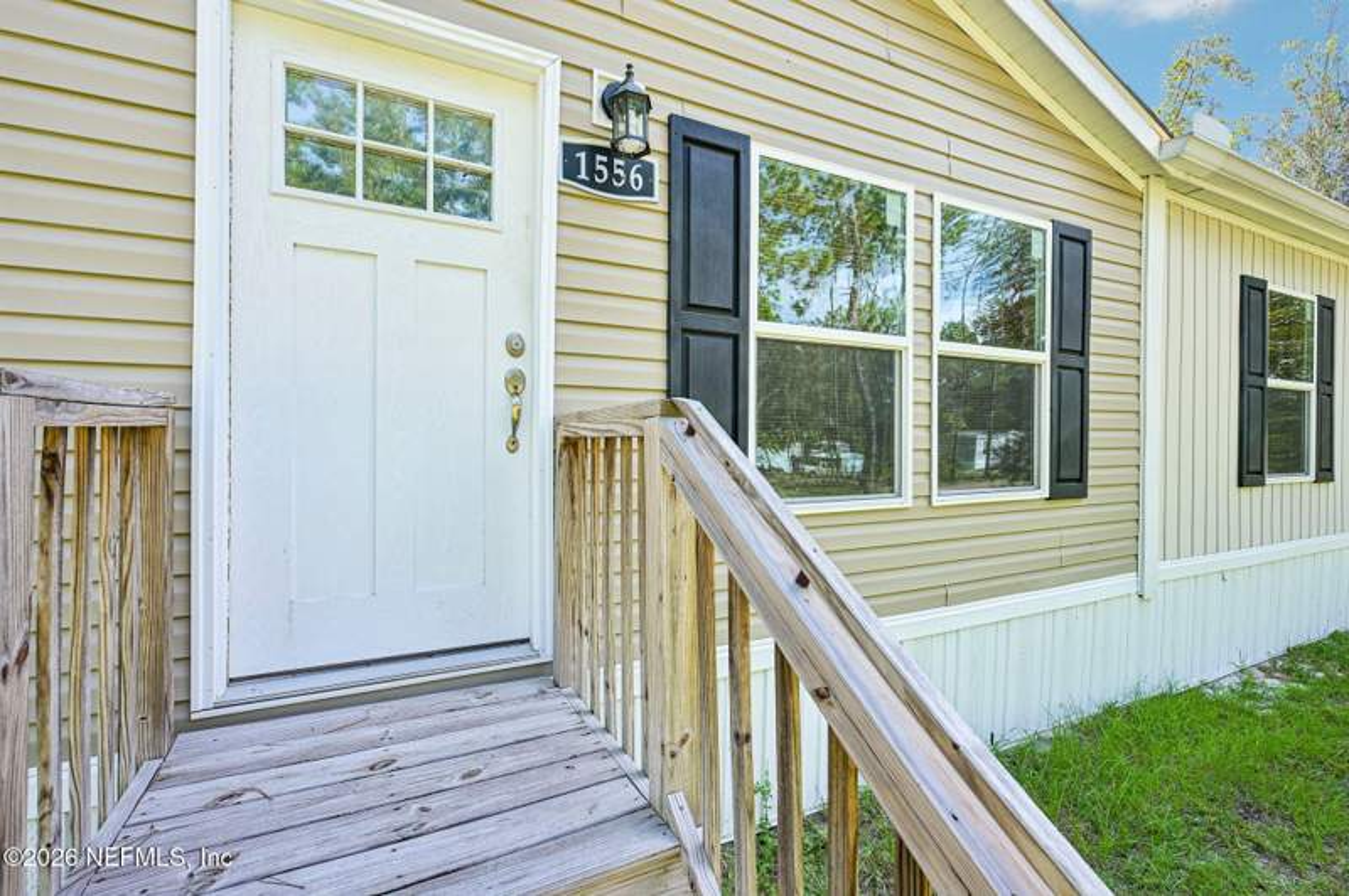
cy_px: 448
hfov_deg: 96.8
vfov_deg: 73.6
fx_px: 599
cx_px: 674
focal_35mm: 16
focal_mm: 16
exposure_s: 1/45
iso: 100
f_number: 8
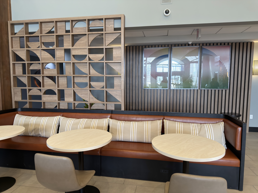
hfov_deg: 71.6
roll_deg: -0.1
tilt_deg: -5.4
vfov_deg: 56.8
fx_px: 179
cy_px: 96
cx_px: 129
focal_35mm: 24
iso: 200
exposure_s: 1/60
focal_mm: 6.76
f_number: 1.78
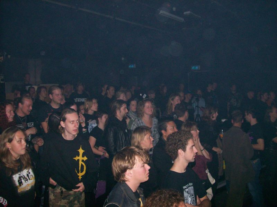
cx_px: 138
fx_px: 288
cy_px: 104
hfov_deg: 51.4
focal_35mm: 36
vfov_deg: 39.6
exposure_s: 1/64
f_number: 2.7
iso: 140
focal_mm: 6
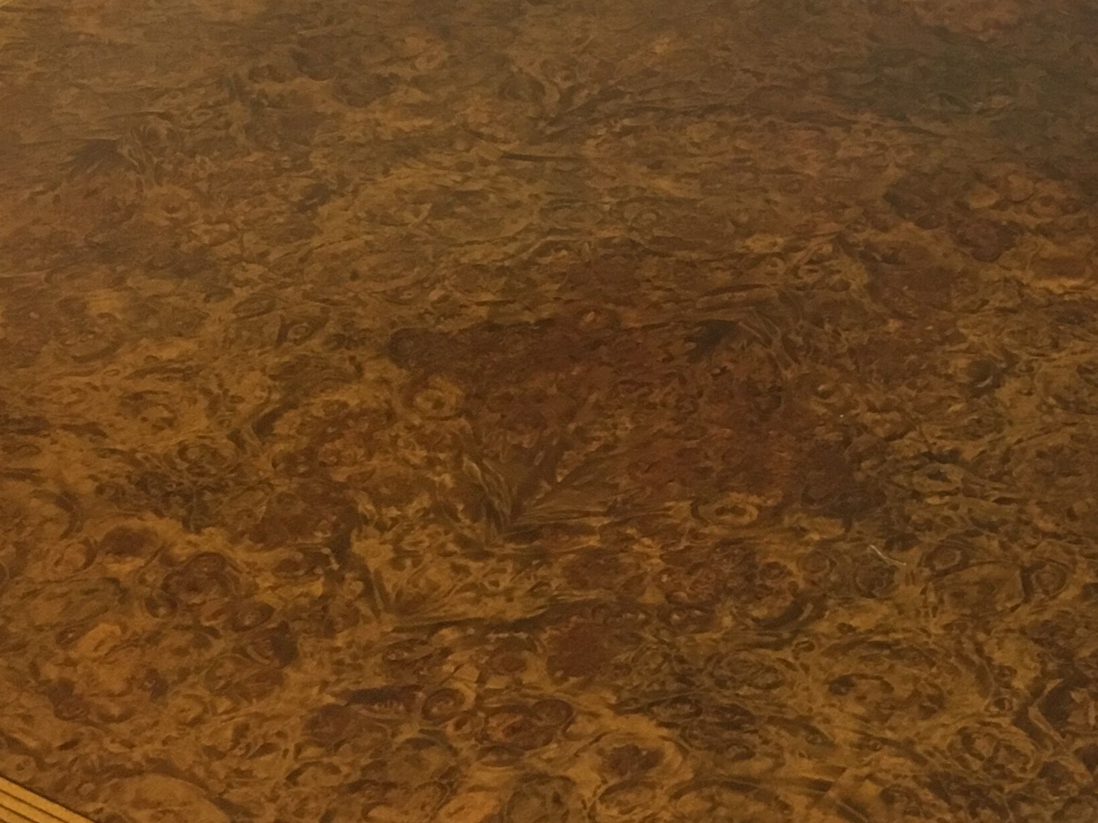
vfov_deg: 20.7
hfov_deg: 26.5
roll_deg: +4.8
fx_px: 2252
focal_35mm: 71
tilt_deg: -36.4
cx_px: 977
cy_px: 428
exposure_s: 1/33
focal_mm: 4.15
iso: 200
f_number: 2.2
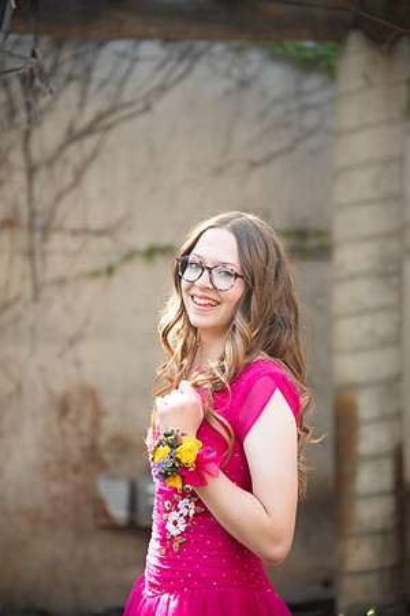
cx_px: 205
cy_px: 308
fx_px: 2050
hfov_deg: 11.4
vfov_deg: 17.1
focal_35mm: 120
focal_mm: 120
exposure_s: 1/125
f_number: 4
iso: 250
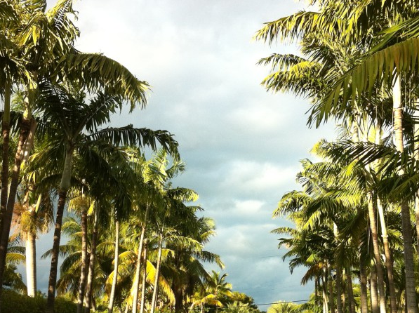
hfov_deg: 32.2
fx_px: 725
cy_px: 241
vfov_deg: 24.1
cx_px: 232
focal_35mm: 60
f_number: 2.8
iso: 80
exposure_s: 1/197
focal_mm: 3.85
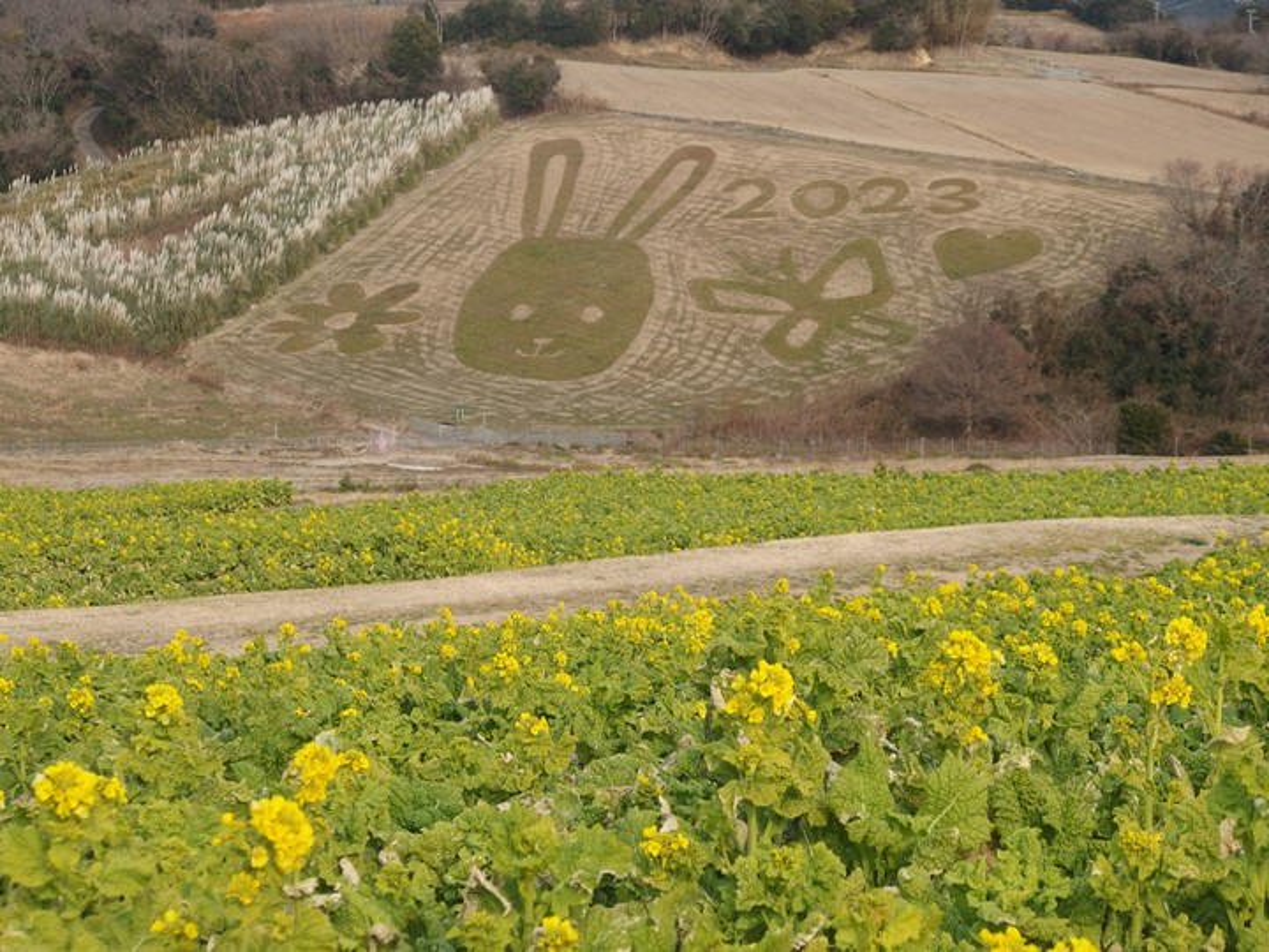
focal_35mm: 88
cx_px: 634
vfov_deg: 16.8
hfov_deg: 22.3
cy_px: 476
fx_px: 3226
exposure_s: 1/640
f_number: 4
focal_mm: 15.9
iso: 100
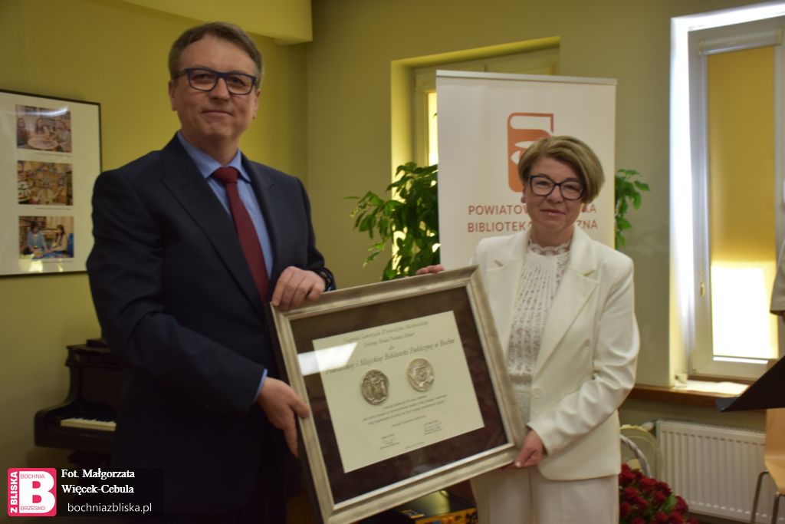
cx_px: 392
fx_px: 883
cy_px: 262
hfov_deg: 47.9
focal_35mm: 40
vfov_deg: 33.0
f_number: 4
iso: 400
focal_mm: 27
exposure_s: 1/60
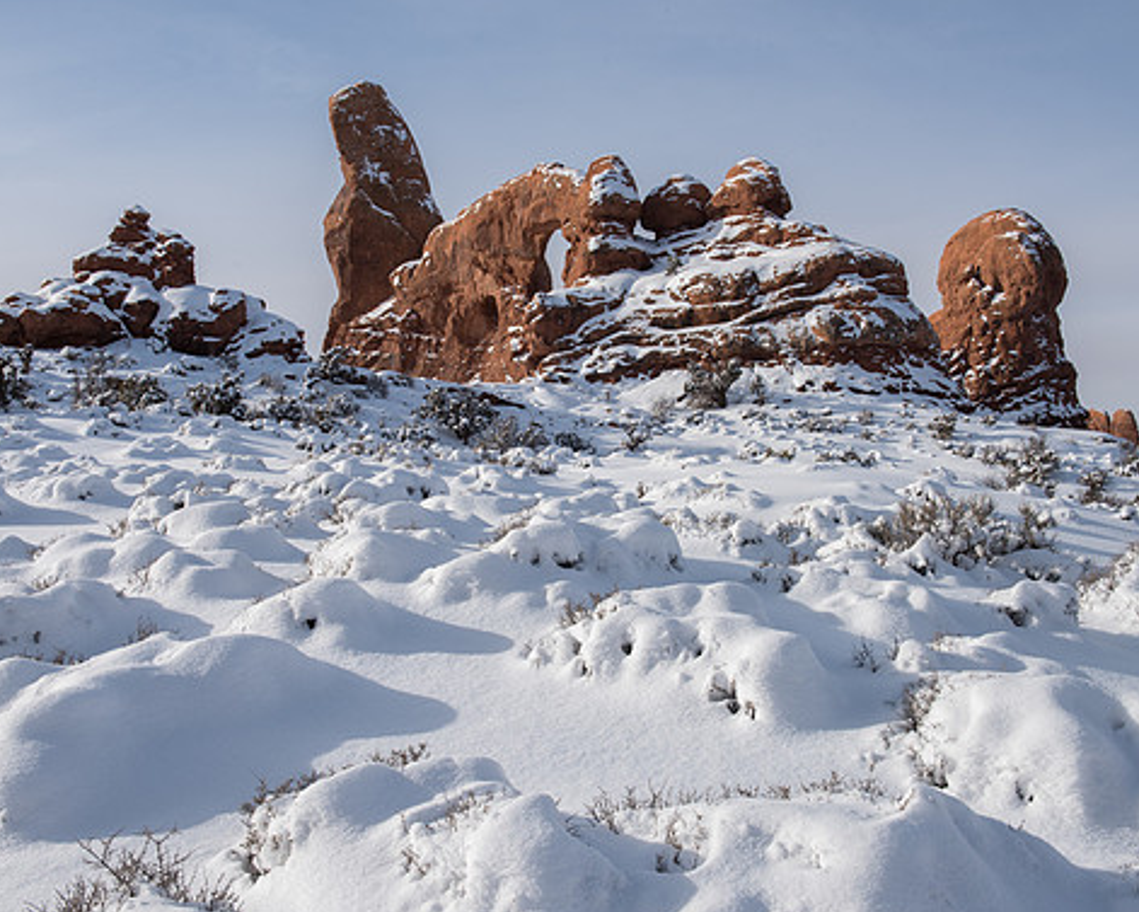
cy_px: 461
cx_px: 547
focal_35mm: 37
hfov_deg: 49.1
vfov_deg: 40.1
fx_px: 1248
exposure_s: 1/100
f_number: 16
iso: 100
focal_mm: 32
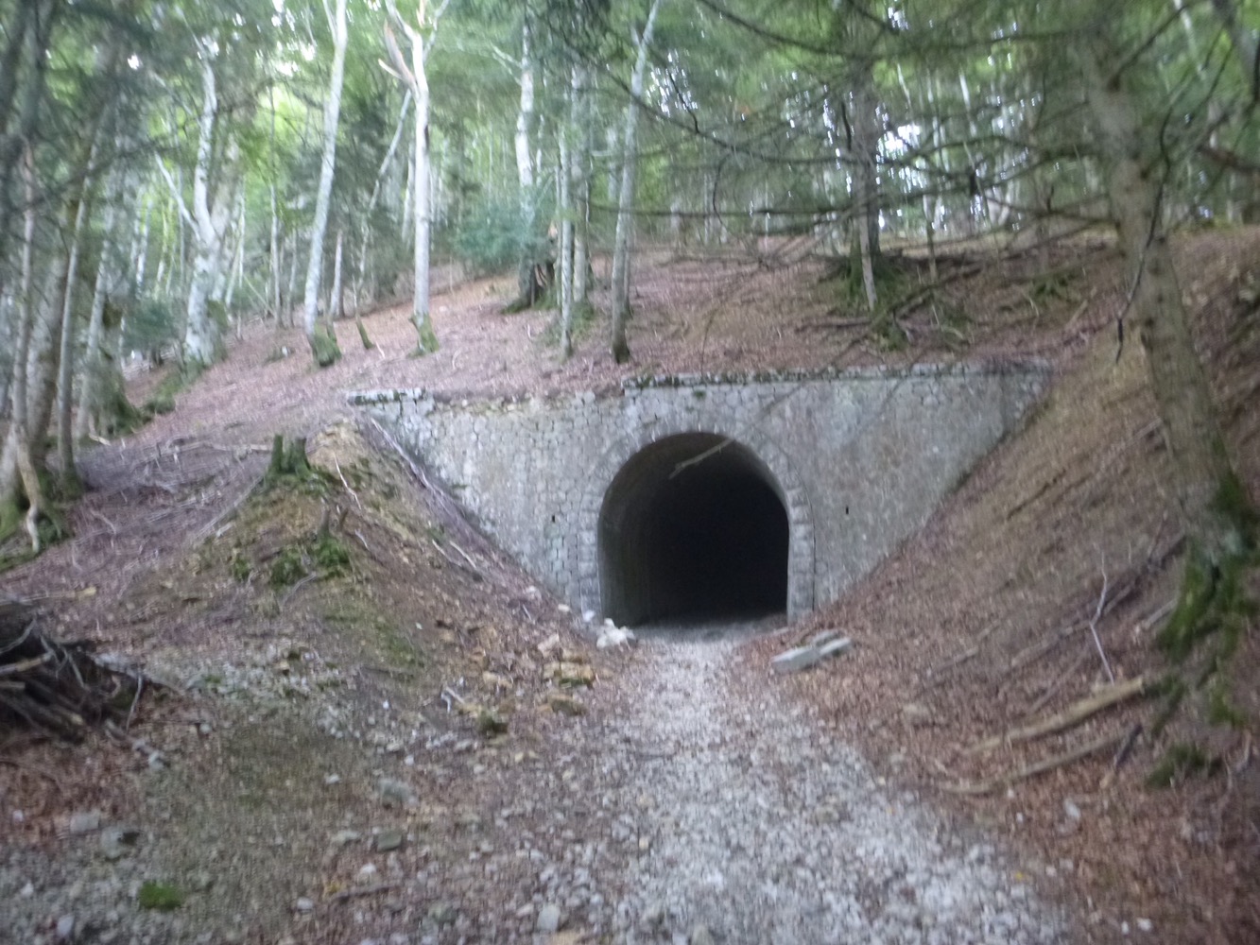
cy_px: 472
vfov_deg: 54.9
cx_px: 630
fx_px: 910
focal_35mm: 25
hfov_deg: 69.4
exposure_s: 1/5
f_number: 3.9
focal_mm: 4.5
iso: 400
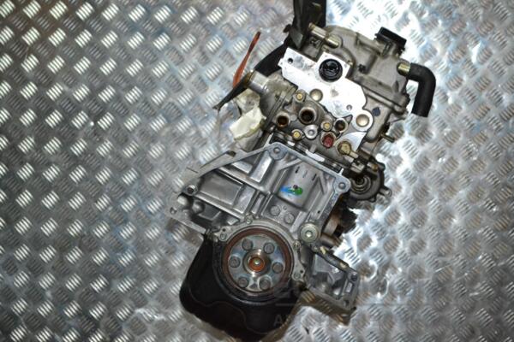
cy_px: 171
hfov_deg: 26.0
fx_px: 1114
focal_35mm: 78
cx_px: 257
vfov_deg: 17.5
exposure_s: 1/60
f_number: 5.6
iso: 2200
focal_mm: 52
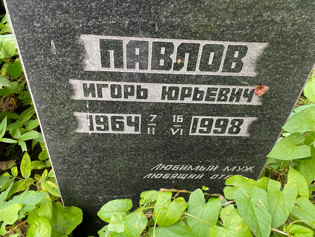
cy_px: 118
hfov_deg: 67.3
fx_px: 237
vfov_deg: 53.1
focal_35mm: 26
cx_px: 158
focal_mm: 4.25
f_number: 1.8
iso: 125
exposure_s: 1/101
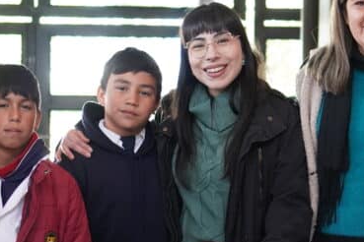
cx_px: 250
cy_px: 160
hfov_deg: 14.9
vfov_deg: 10.0
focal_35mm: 137
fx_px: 1389
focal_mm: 33
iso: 1250
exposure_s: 1/100
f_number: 2.2
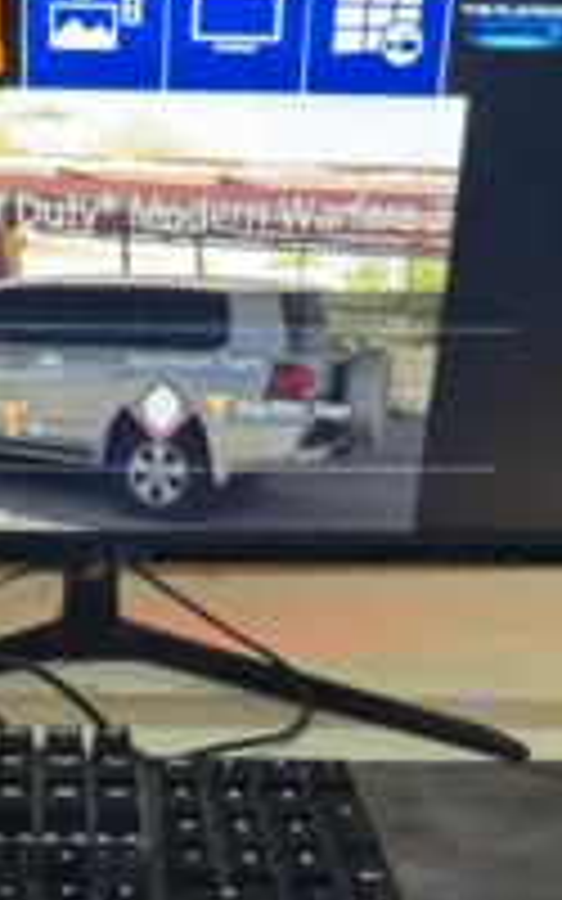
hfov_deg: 24.8
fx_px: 1250
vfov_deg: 38.7
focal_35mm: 51
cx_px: 90
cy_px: 652
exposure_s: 1/50
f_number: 1.78
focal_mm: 6.76
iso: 400
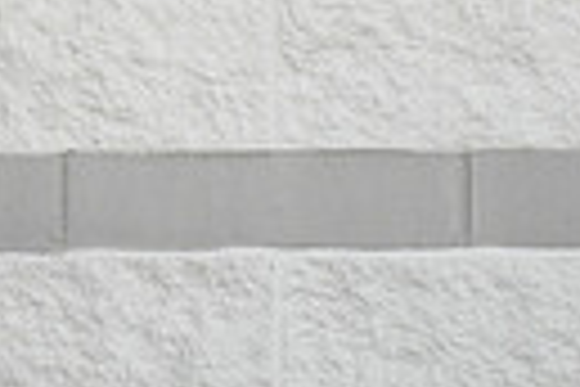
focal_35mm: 203
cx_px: -535
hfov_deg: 9.5
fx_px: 3270
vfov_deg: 6.7
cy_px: -70
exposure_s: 1/250
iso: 6400
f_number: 22
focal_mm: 45
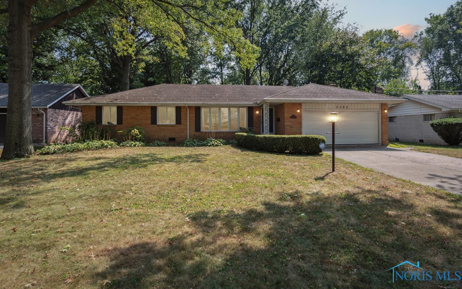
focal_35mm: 20
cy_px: 137
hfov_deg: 85.1
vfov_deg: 59.6
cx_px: 233
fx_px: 252
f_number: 8
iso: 100
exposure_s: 1/100
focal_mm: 19
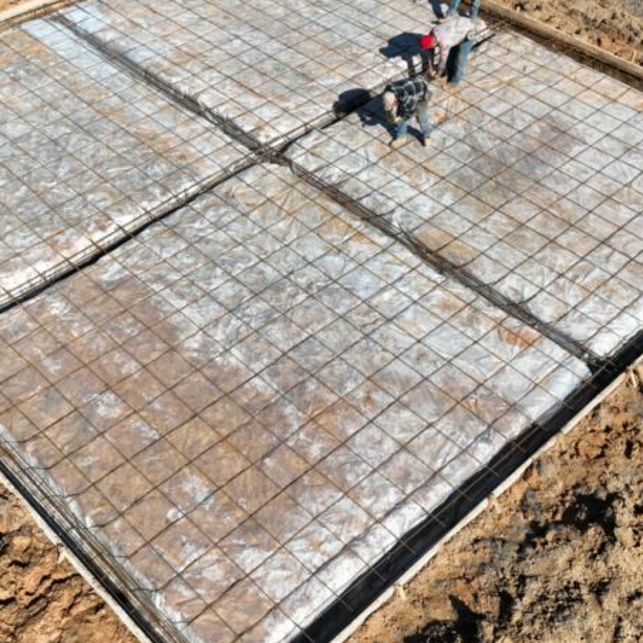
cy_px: 247
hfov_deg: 35.3
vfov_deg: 35.2
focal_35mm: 48
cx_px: 269
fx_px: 1009
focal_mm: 12.29
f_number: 2.8
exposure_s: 1/1600
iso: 100
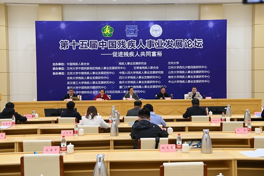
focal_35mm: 46
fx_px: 337
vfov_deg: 29.2
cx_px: 132
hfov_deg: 42.8
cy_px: 88
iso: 3200
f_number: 5.6
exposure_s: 1/400
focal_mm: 46
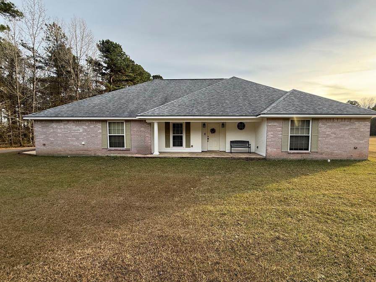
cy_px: 146
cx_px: 201
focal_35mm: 16
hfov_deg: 94.3
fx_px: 174
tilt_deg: -4.1
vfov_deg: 78.1
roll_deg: -0.6
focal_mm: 2.22
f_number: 2.2
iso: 64
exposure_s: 1/240
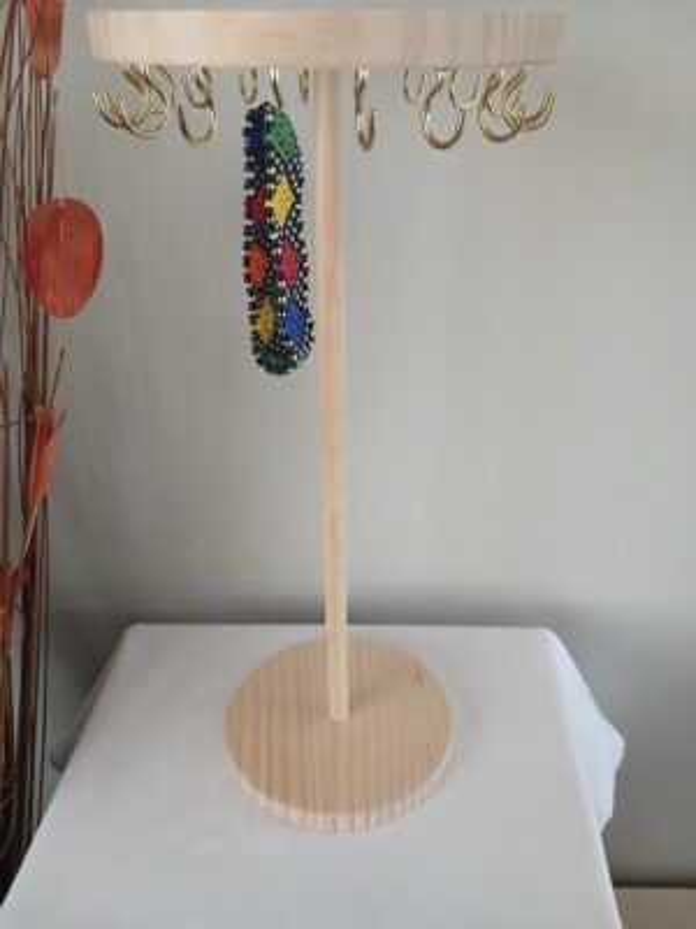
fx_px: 724
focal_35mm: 27
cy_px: 464
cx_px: 348
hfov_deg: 51.4
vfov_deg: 65.3
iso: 500
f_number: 1.8
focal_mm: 3.98
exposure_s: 1/20
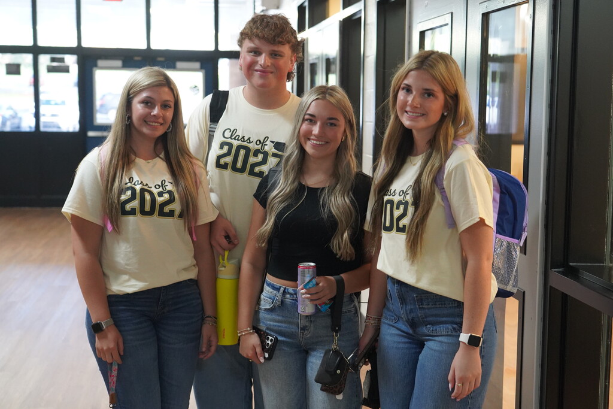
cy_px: 204
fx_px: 868
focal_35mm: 51
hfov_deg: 38.9
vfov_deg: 26.5
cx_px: 306
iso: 6400
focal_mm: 51
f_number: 4
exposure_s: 1/160
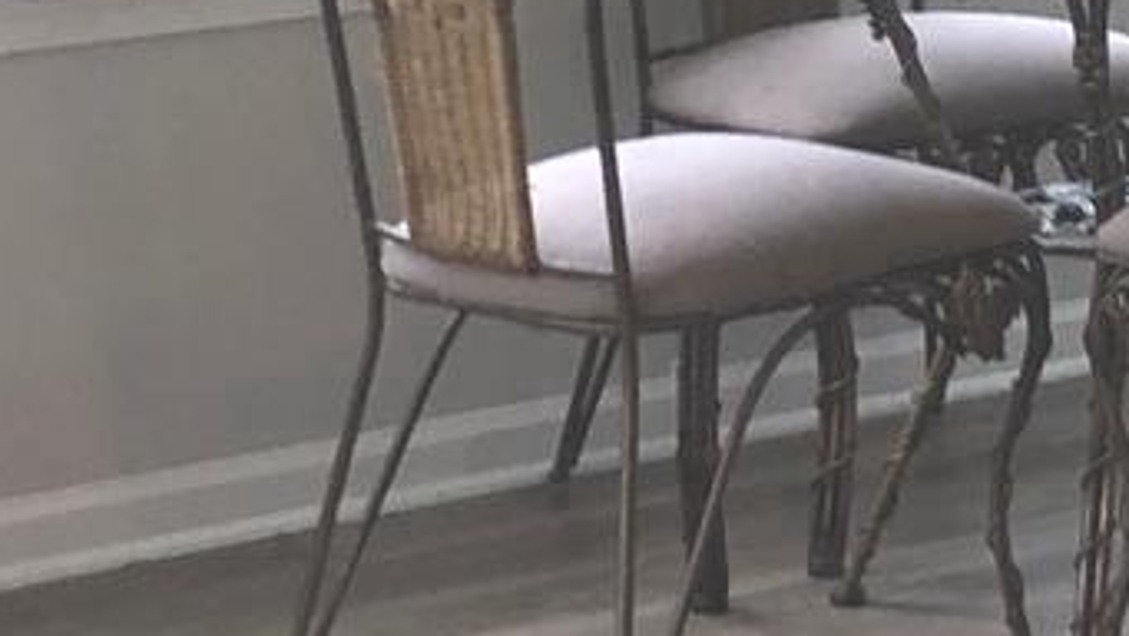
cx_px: 2371
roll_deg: -1.5
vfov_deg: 6.6
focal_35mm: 183
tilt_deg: -6.8
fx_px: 5480
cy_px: -205
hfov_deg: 10.6
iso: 40
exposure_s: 1/20
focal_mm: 3.99
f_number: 1.8
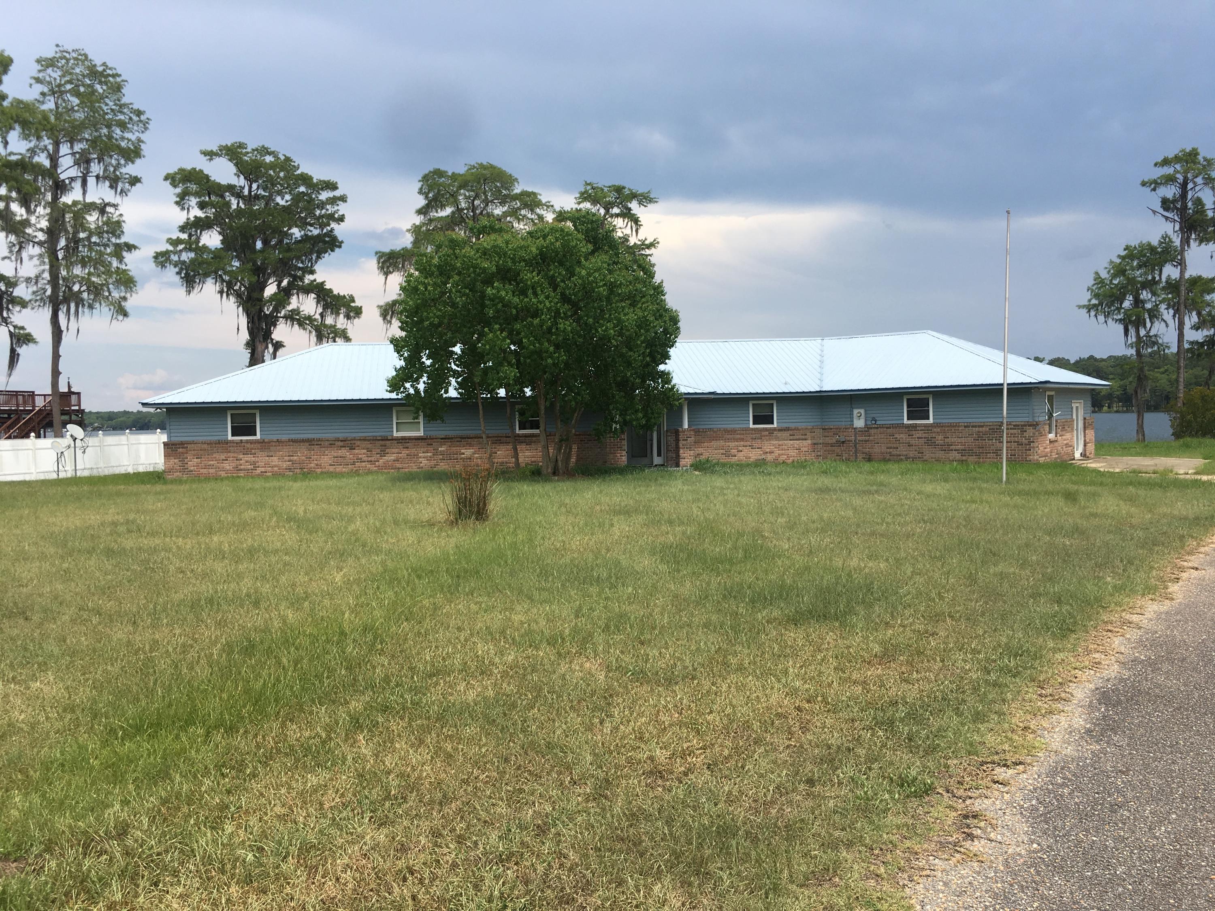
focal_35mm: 29
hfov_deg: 61.7
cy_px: 456
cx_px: 608
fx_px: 1018
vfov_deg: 48.2
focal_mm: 4.15
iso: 25
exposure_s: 1/1374
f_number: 2.2
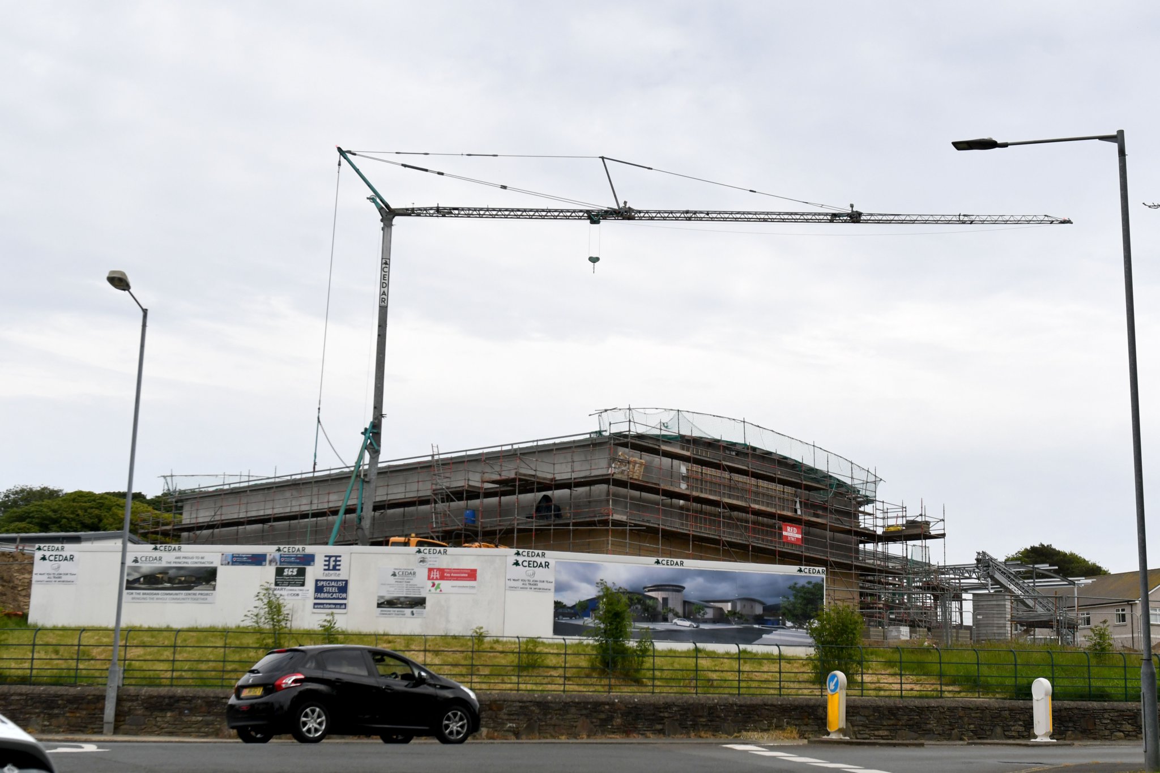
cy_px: 386
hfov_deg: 37.9
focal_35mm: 52
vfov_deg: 25.7
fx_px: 1691
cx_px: 580
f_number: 5
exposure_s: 1/8000
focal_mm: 35
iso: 800
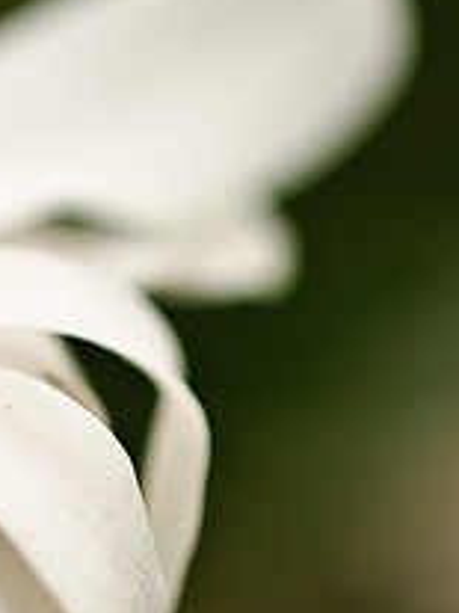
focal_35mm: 403
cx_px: -385
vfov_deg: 4.9
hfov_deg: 3.7
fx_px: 7132
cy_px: 410
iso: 100
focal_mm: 100
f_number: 2.5
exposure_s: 1/640
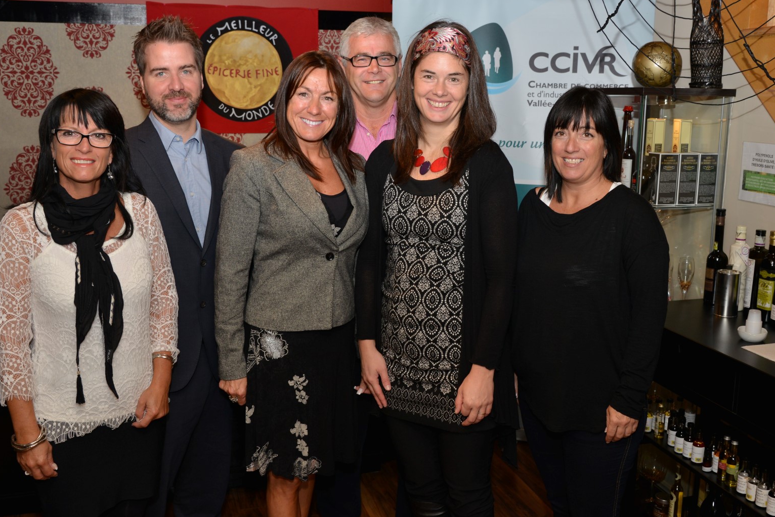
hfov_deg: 51.9
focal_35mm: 37
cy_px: 252
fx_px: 797
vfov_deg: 36.0
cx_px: 389
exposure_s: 1/160
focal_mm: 35
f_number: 6.3
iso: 400
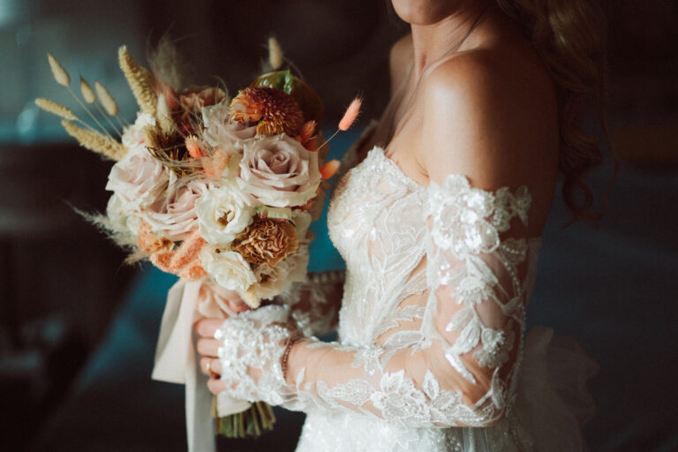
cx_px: 339
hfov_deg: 23.9
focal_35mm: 85
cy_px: 226
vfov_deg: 16.1
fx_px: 1601
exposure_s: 1/1600
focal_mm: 85
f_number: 1.8
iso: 800
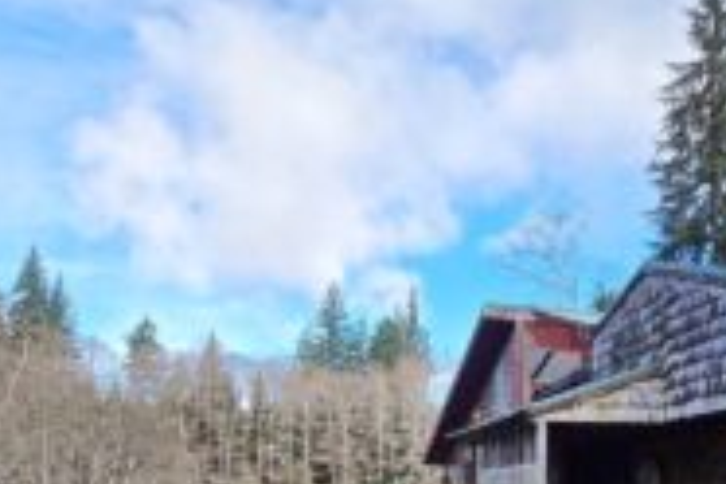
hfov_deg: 63.1
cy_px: 488
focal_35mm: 29
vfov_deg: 39.5
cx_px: 437
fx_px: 585
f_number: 2.2
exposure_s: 1/752
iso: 50
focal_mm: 2.2
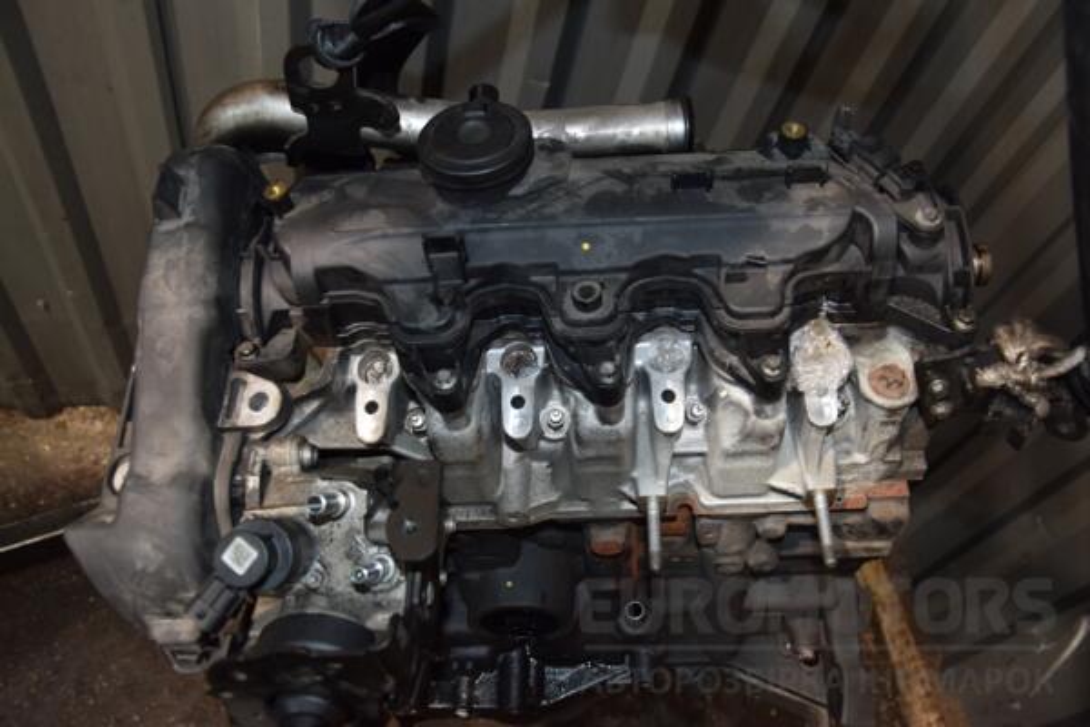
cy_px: 364
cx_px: 545
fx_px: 954
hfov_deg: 59.5
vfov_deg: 41.7
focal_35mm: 32
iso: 800
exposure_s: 1/60
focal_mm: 21
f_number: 5
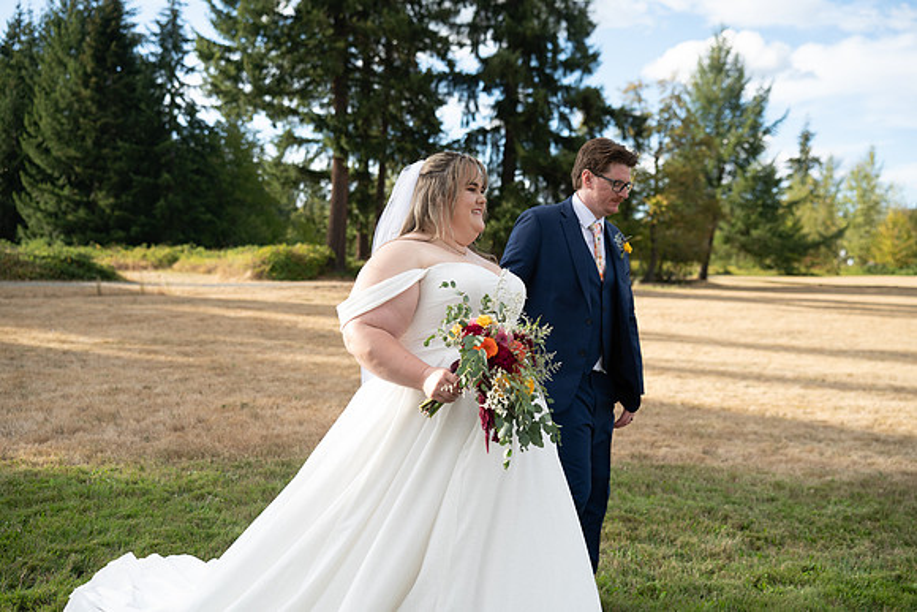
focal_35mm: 35
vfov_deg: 37.9
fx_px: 892
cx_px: 458
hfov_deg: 54.4
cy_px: 306
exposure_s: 1/2500
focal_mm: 35
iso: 400
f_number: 2.8
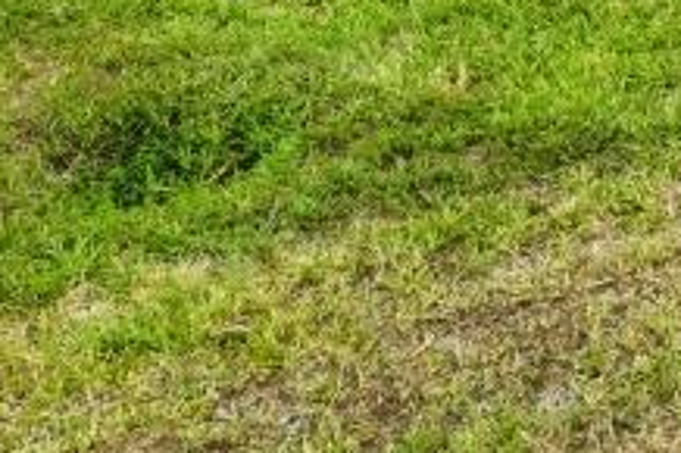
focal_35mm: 94
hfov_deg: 17.2
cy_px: -751
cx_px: 1278
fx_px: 1777
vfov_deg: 11.2
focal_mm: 16
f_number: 11
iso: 500
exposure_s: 1/250
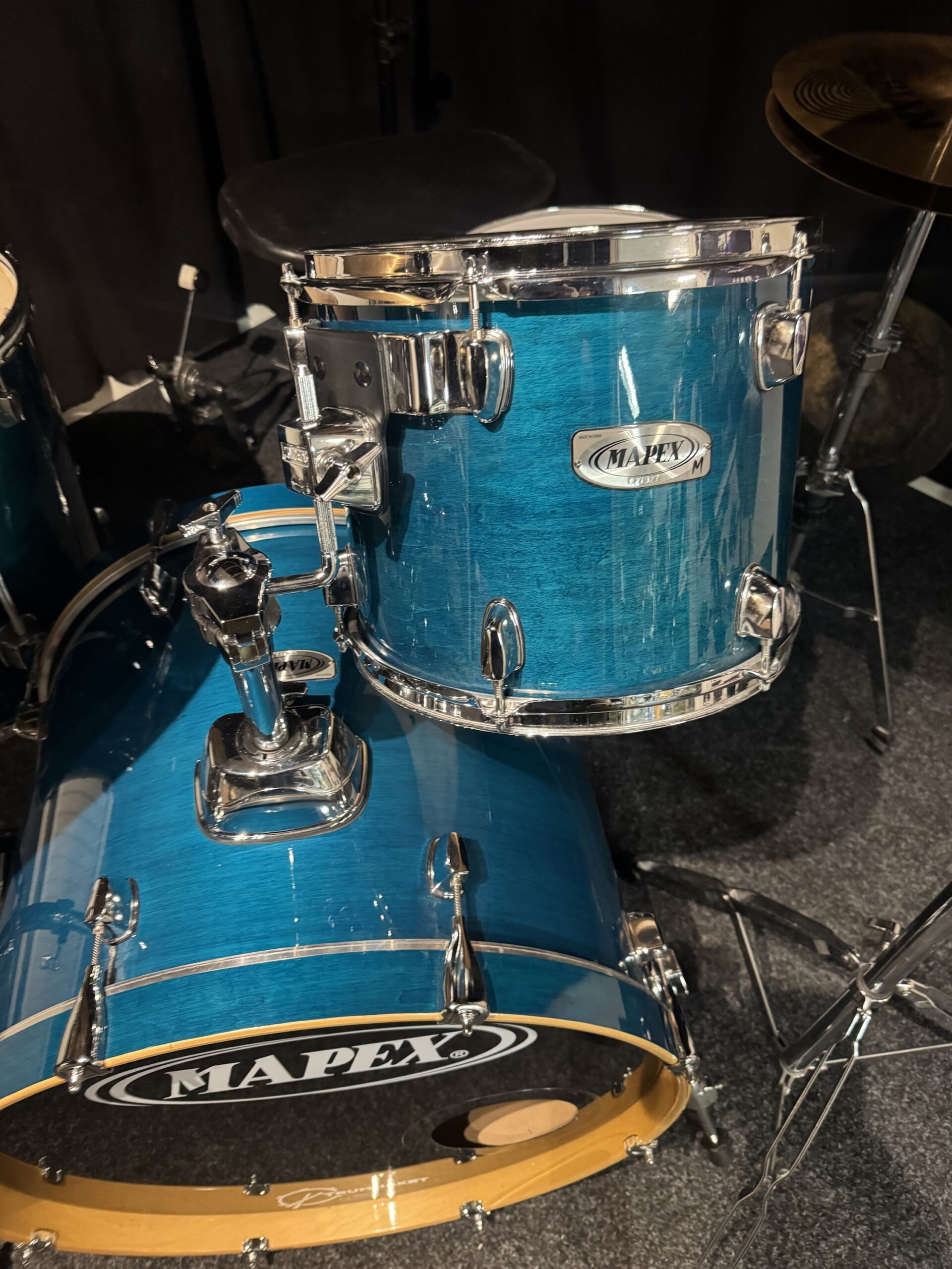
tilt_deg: -52.7
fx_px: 880
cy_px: 634
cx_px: 476
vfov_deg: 71.6
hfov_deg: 56.8
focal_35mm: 24
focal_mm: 6.76
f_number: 1.78
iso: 800
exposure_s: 1/33
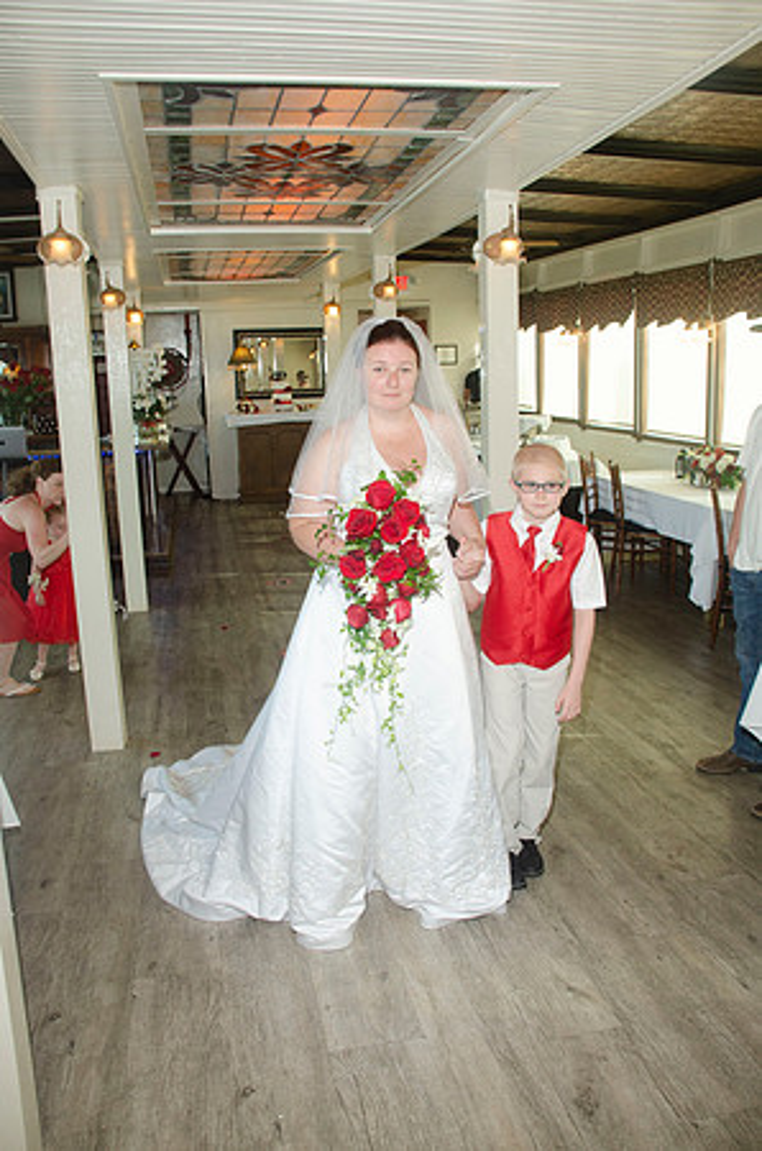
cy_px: 576
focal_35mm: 30
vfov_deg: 62.0
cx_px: 381
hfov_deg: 43.4
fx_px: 957
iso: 400
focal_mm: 20
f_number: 5.6
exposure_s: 1/80
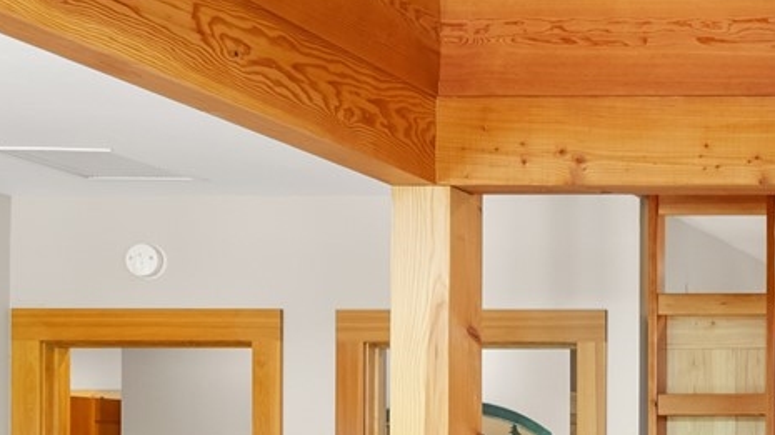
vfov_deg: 17.7
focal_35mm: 67
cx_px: 1248
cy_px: 402
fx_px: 1374
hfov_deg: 23.3
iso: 400
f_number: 2.8
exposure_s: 1/10
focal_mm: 17.5
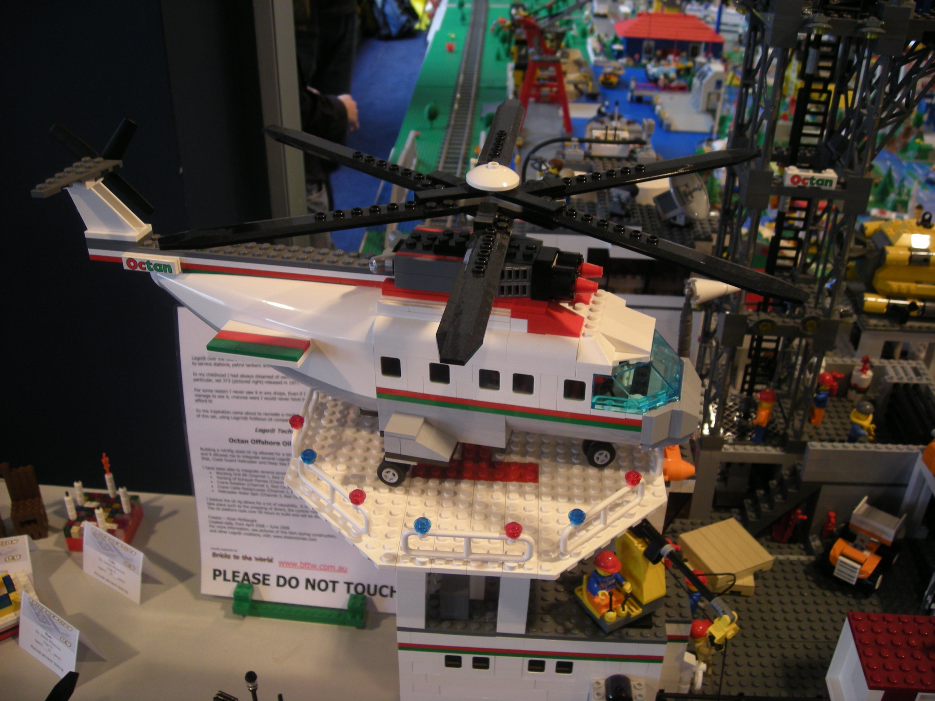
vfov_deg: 40.7
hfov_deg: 52.6
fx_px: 945
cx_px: 468
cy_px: 350
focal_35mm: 35
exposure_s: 1/7.9
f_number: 2.8
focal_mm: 5.7
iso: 84
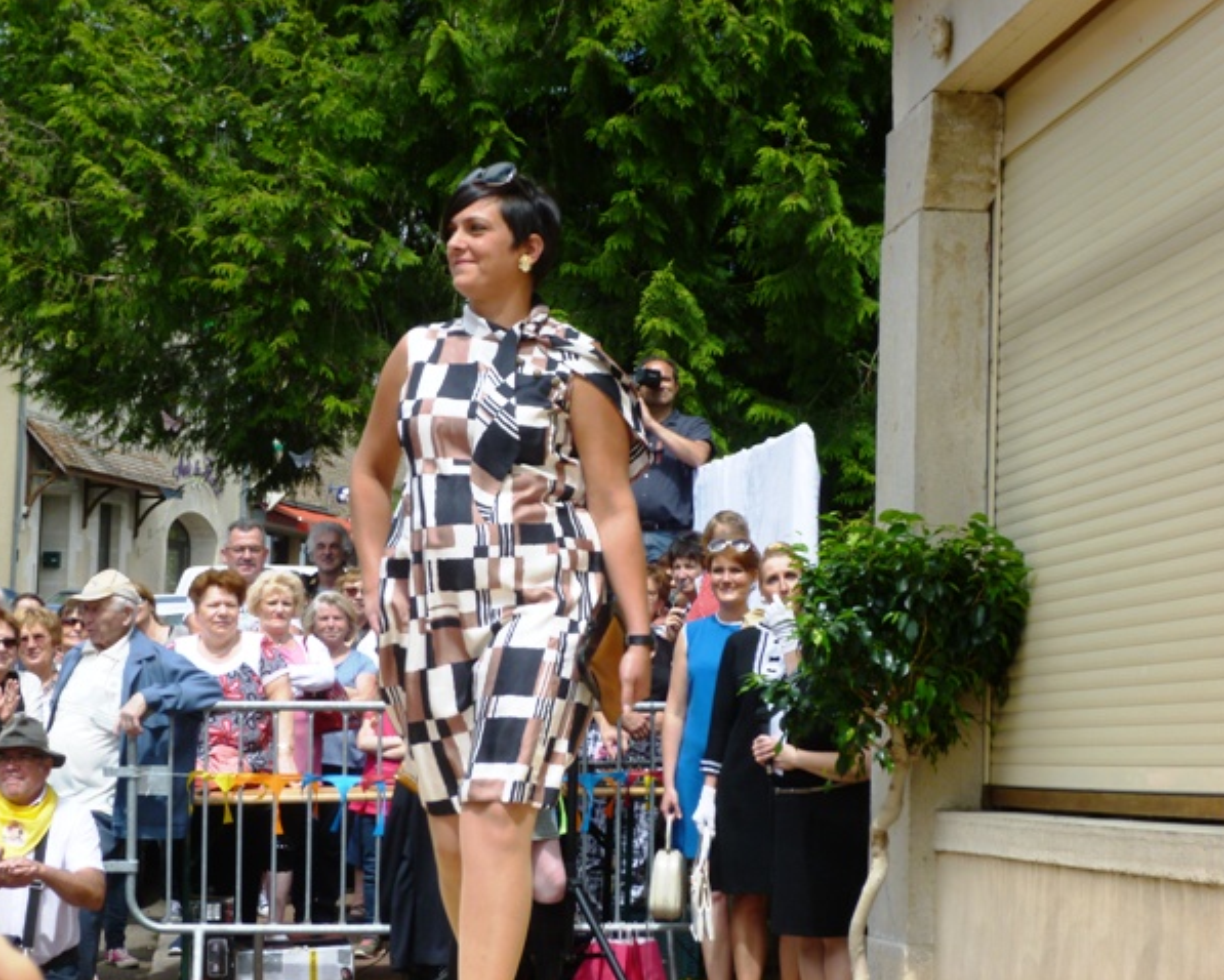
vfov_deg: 17.1
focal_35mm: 90
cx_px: 580
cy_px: 490
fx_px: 3261
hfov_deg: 21.3
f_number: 5
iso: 100
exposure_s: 1/320
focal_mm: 15.3
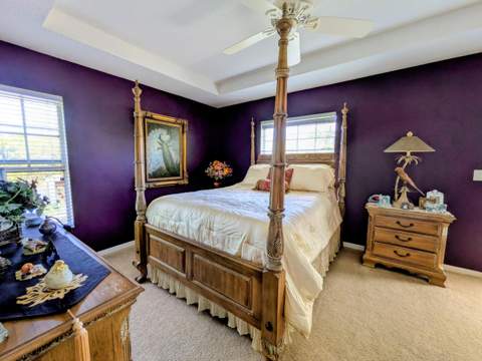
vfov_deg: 85.7
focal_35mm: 14
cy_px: 180
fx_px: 195
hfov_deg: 102.1
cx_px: 241
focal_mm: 1.83
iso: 60
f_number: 2.2
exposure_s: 1/120
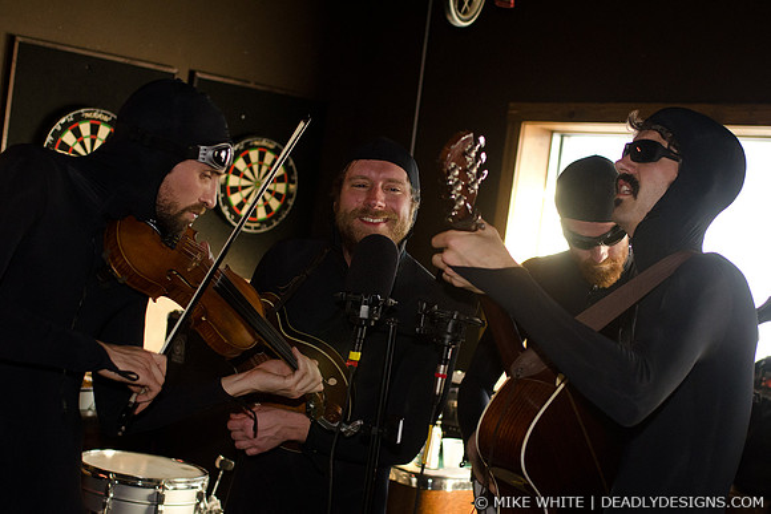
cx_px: 386
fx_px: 1125
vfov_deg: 25.8
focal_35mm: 52
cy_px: 257
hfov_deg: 37.8
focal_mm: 35
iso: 1250
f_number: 2.8
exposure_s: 1/160
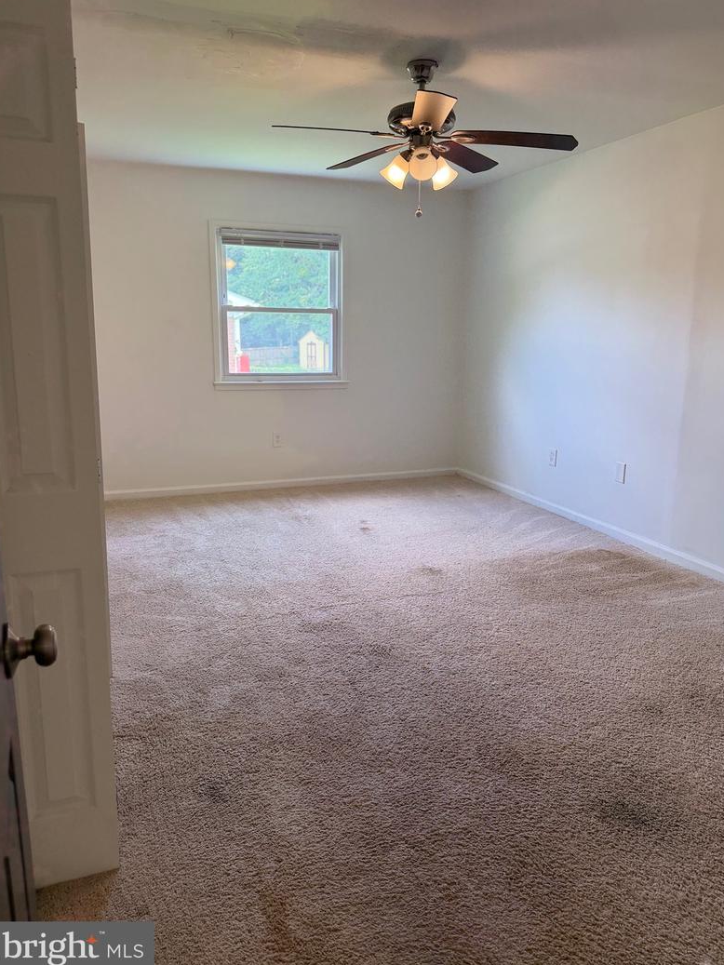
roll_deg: -0.1
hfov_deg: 54.9
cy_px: 473
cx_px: 368
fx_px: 697
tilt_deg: -12.3
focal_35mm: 25
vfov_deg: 69.4
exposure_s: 1/158
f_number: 1.78
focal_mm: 6.76
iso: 160
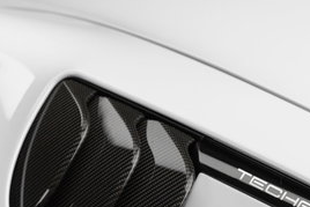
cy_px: 279
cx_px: 146
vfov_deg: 13.2
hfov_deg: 20.4
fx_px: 862
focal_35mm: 100
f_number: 4
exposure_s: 1/60
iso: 500
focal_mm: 35
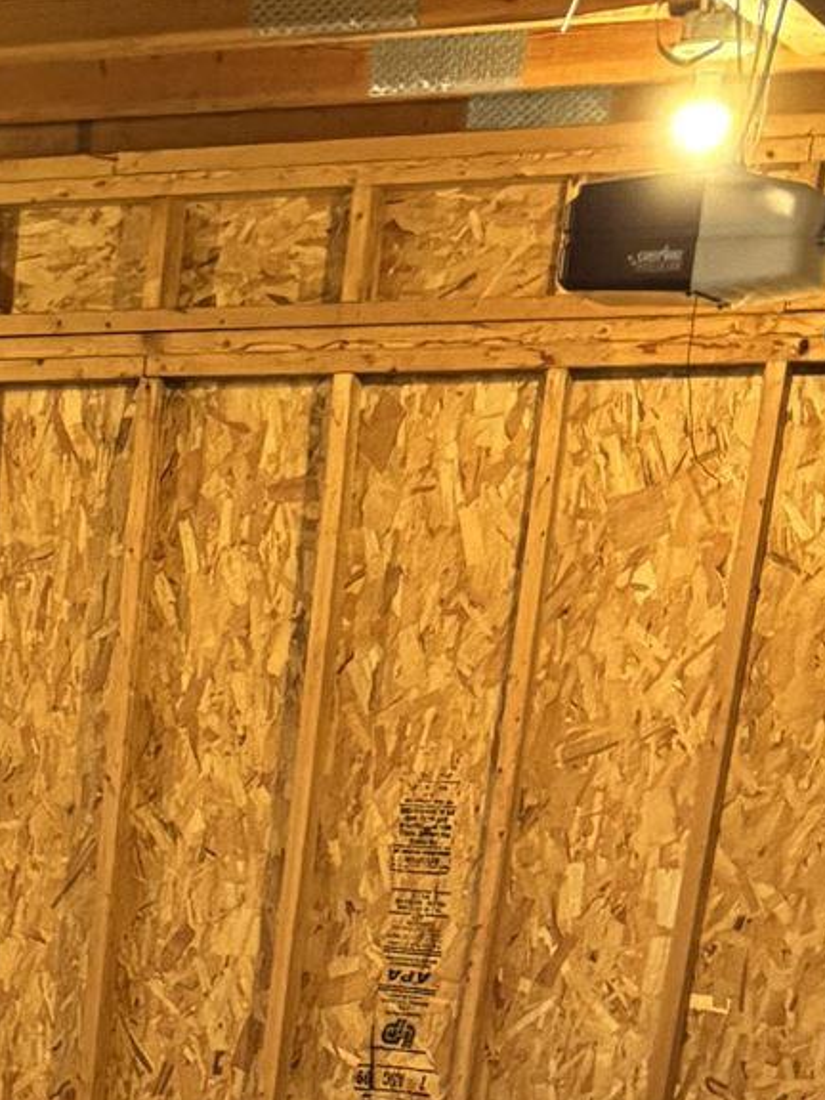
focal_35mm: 96
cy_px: 2162
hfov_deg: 14.3
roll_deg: -0.3
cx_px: -445
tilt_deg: -26.5
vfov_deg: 16.1
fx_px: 3051
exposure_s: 1/40
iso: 640
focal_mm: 6.76
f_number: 1.78
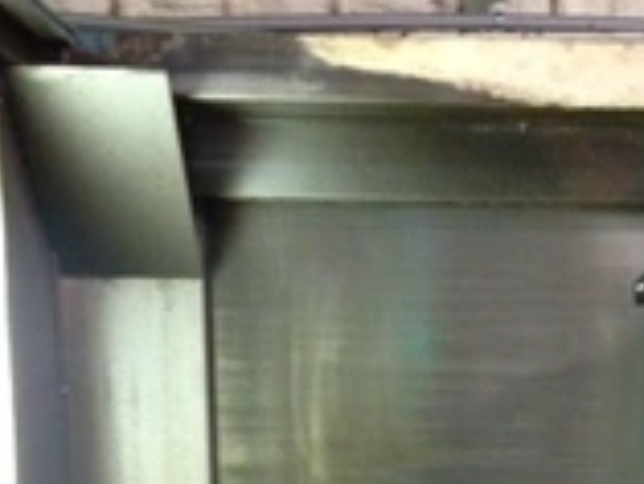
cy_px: 591
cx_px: 537
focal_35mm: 89
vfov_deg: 15.9
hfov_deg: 21.6
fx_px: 1657
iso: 500
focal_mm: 4.28
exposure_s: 1/15
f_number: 2.4
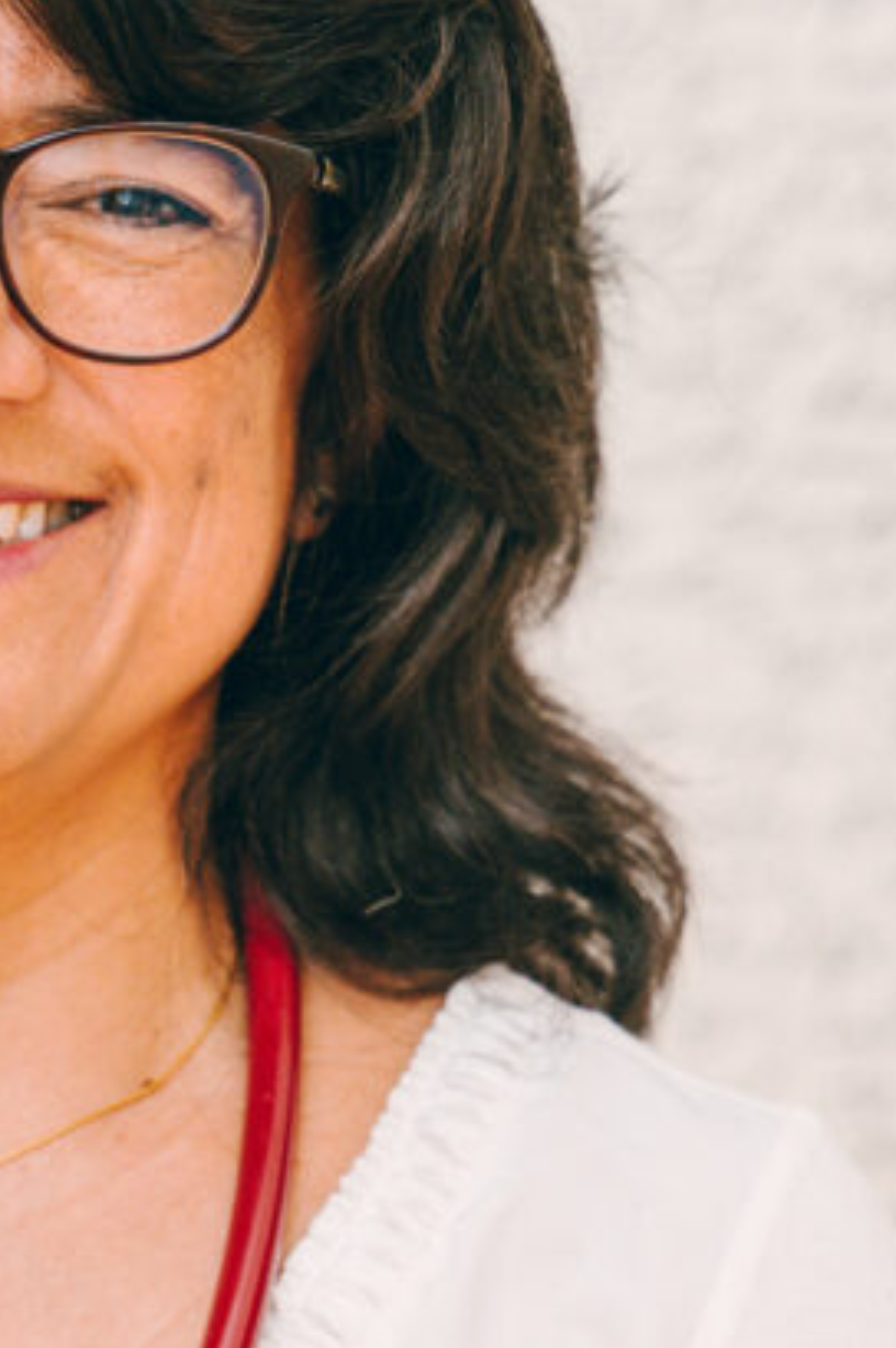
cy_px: 1045
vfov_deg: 10.9
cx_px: -38
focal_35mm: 188
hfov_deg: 7.3
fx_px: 7030
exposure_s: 1/200
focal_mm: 75
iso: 640
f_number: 4
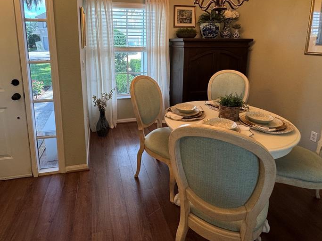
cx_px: 143
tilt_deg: -10.3
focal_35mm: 21
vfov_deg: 61.6
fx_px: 195
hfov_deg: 78.7
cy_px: 76
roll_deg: +0.1
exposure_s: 1/120
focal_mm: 2.22
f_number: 2.2
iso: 200
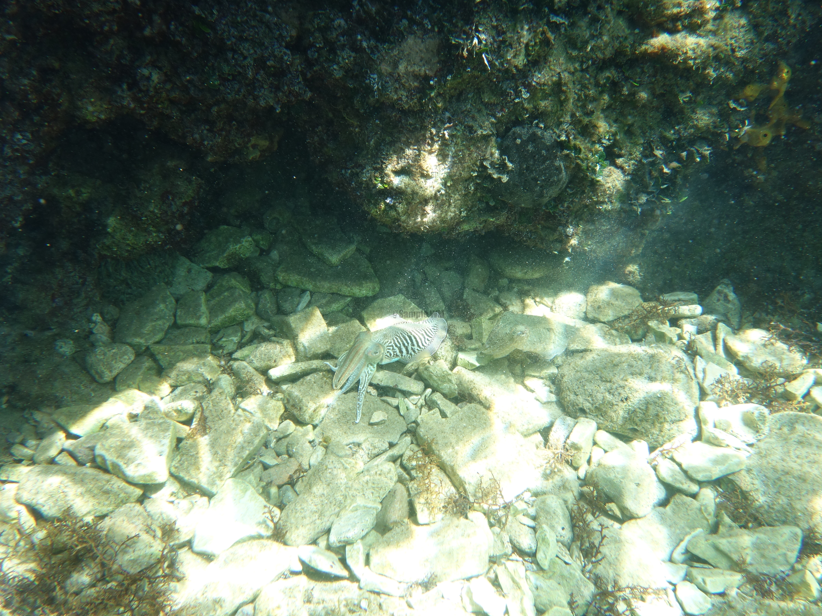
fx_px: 736
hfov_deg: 58.3
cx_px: 419
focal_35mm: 31
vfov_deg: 45.4
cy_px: 314
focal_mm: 10.4
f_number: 4.5
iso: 320
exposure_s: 1/250
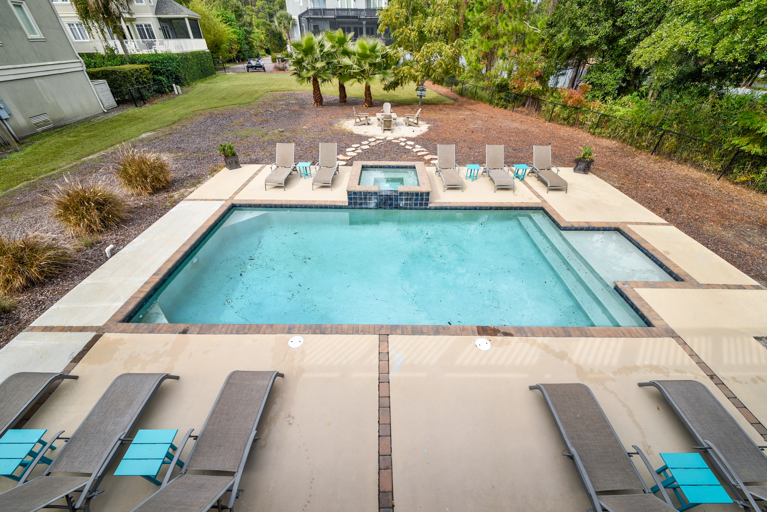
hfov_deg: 112.6
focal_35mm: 12
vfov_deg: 90.0
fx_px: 256
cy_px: 256
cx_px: 384
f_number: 7.1
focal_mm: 12
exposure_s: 1/200
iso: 100
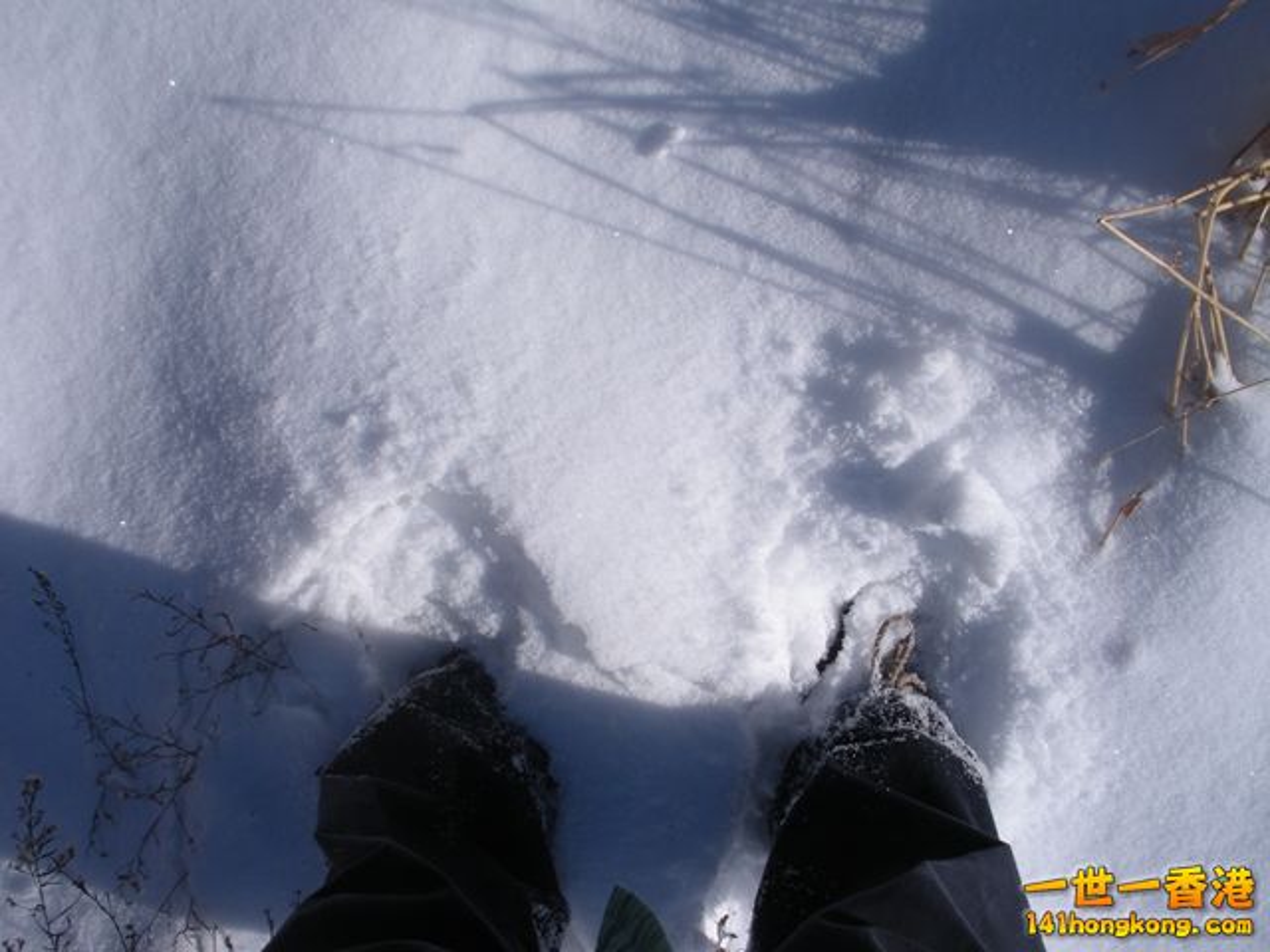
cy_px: 476
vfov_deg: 39.7
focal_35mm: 36
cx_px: 635
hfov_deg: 51.4
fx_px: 1321
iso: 64
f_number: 5.6
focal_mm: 6.3
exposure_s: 1/686
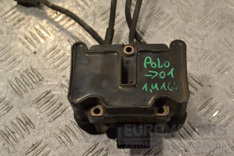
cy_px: 78
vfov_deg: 23.8
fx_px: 370
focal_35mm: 57
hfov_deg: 35.1
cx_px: 117
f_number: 10
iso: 3200
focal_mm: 38
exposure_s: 1/400
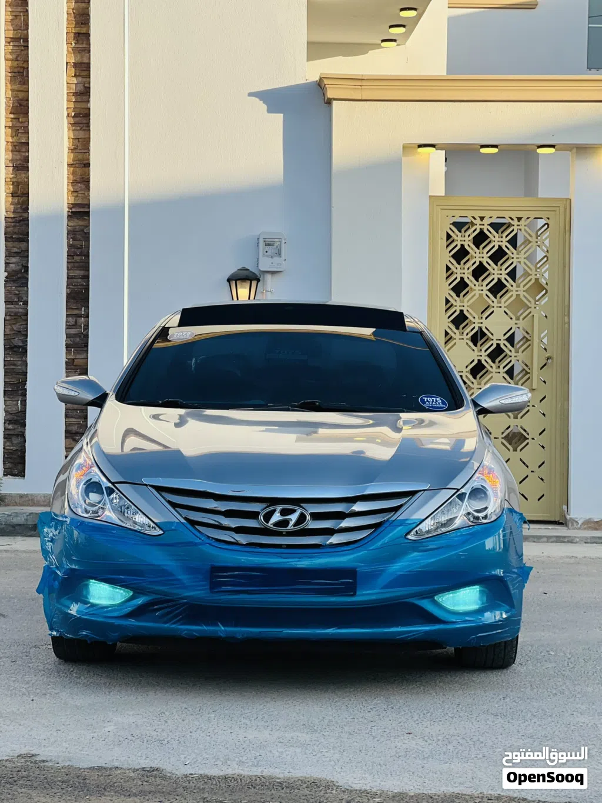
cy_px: 402
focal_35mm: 77
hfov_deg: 19.1
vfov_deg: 25.3
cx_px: 301
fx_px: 1785
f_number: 2.8
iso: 25
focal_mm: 9
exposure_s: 1/219
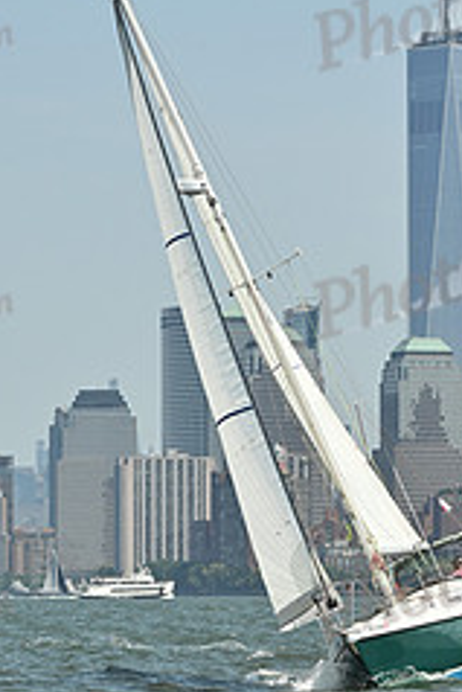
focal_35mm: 249
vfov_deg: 8.3
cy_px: 456
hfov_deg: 5.5
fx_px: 4786
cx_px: 164
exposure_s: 1/1250
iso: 320
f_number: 9
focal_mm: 102
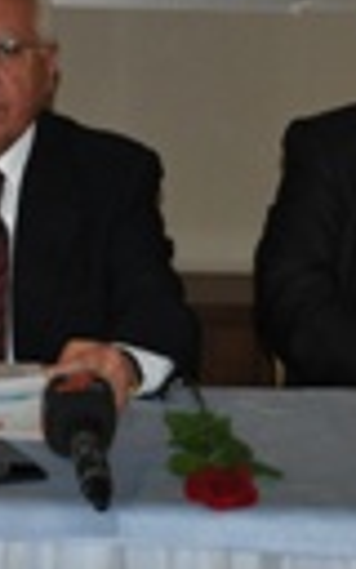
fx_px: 1987
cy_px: -22
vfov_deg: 15.9
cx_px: 71
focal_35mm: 128
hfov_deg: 10.2
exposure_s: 1/60
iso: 800
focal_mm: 24
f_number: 4
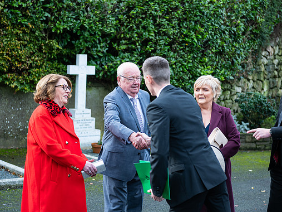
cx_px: 138
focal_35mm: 77
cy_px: 106
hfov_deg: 25.3
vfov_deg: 19.1
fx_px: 627
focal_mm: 70
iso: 200
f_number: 3.5
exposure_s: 1/320
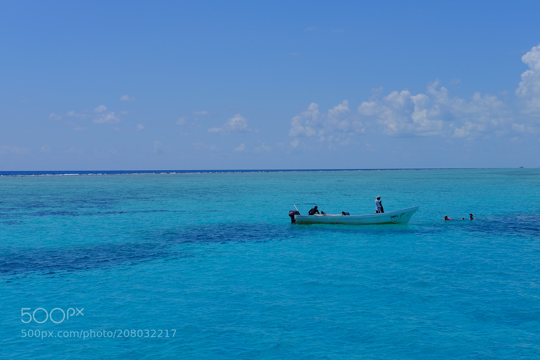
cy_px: 180
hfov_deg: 37.5
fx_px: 795
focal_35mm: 53
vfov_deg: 25.5
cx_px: 270
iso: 200
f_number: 8
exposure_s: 1/1000
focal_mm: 35
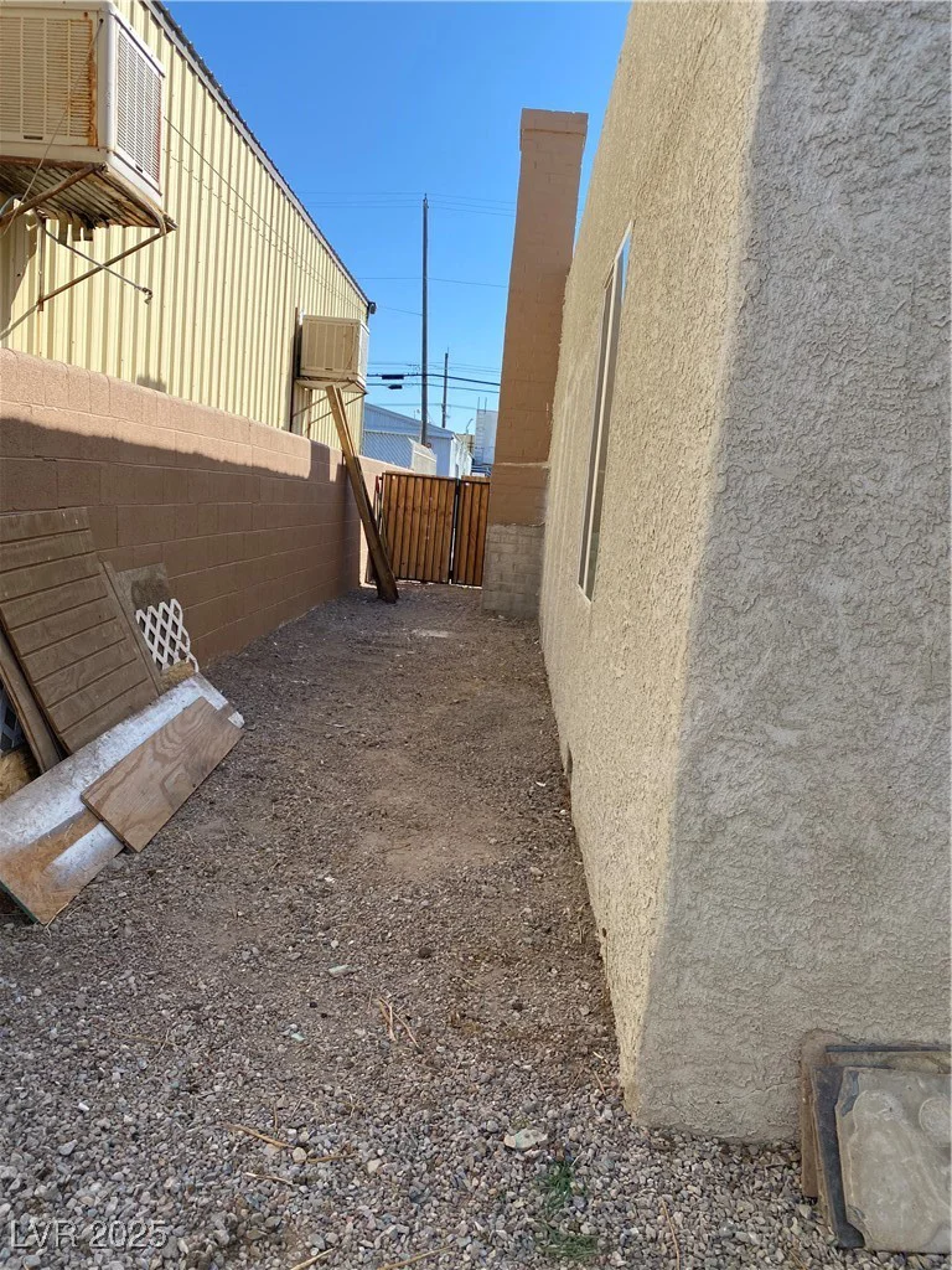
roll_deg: -5.5
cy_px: 635
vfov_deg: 67.3
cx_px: 476
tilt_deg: -6.7
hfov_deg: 53.1
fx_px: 953
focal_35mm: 26
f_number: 1.8
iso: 32
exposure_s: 1/1447
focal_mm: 4.25
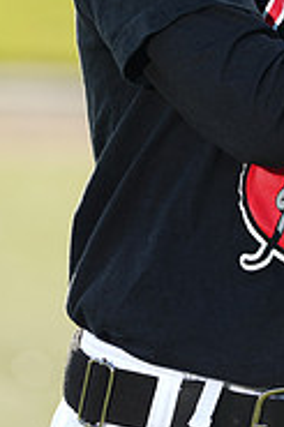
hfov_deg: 2.5
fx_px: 6615
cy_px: -166
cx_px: 329
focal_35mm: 558
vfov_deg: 3.7
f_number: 4.5
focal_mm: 178
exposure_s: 1/250
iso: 64
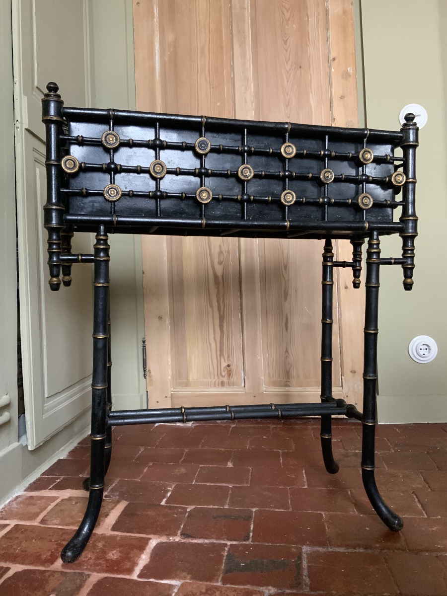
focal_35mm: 29
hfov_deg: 48.2
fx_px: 499
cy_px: 298
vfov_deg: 61.7
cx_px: 224
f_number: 1.8
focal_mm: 3
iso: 250
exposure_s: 1/33
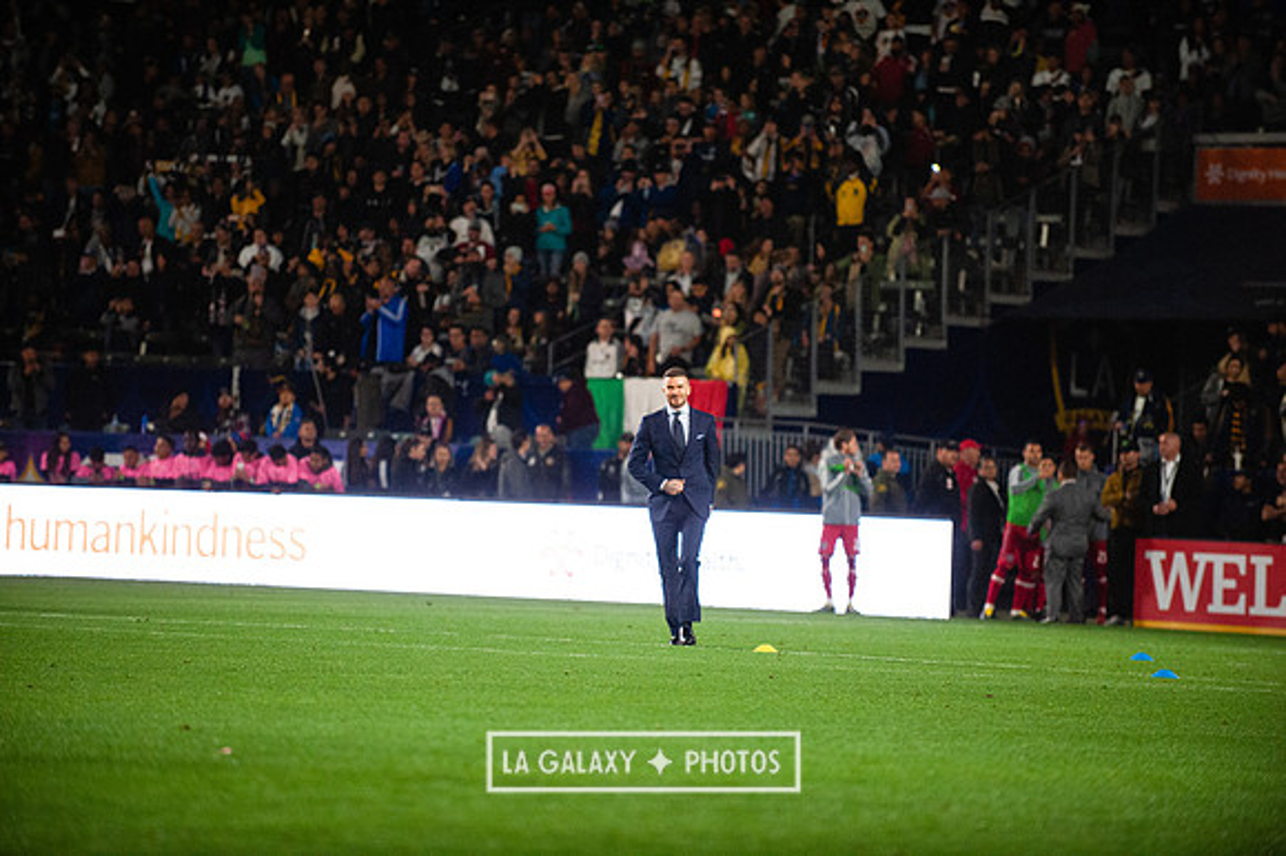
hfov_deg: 10.3
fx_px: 7140
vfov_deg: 6.9
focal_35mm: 200
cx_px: 643
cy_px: 428
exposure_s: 1/2000
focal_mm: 200
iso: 3200
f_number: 2.8
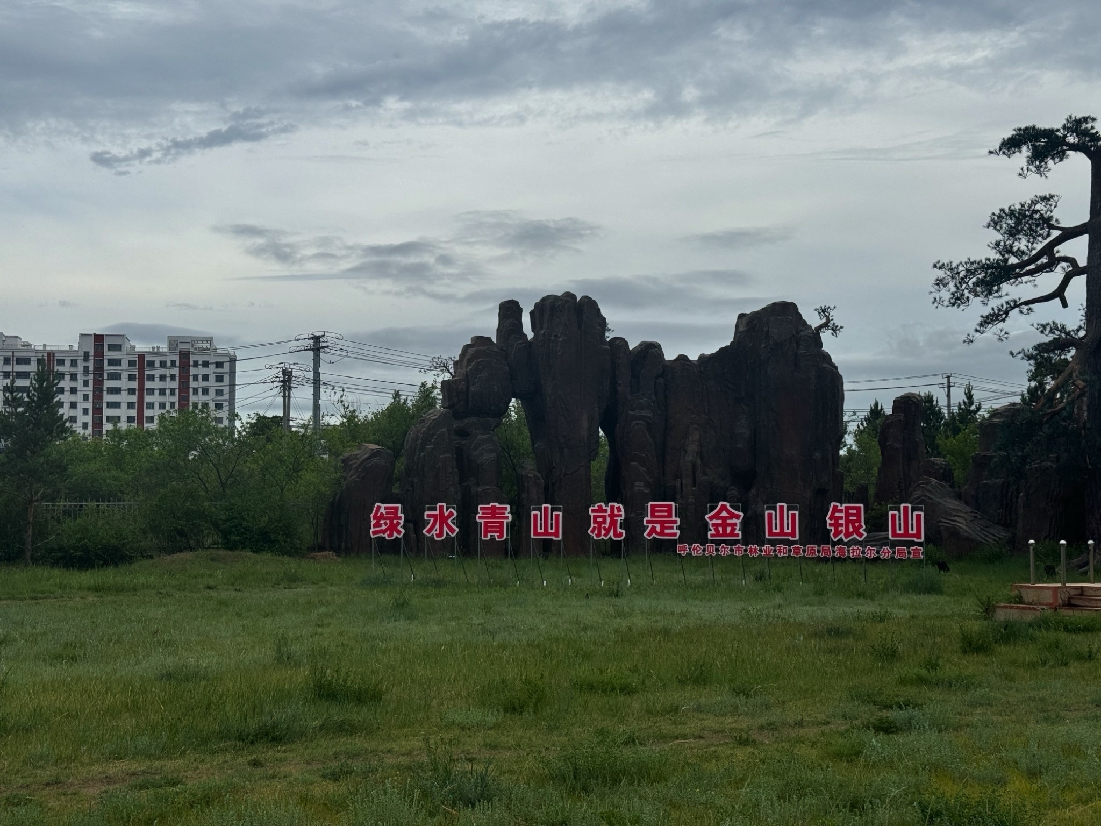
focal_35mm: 48
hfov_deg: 39.7
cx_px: 550
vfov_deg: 30.3
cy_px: 413
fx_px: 1527
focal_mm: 6.76
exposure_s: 1/2717
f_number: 1.78
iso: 64
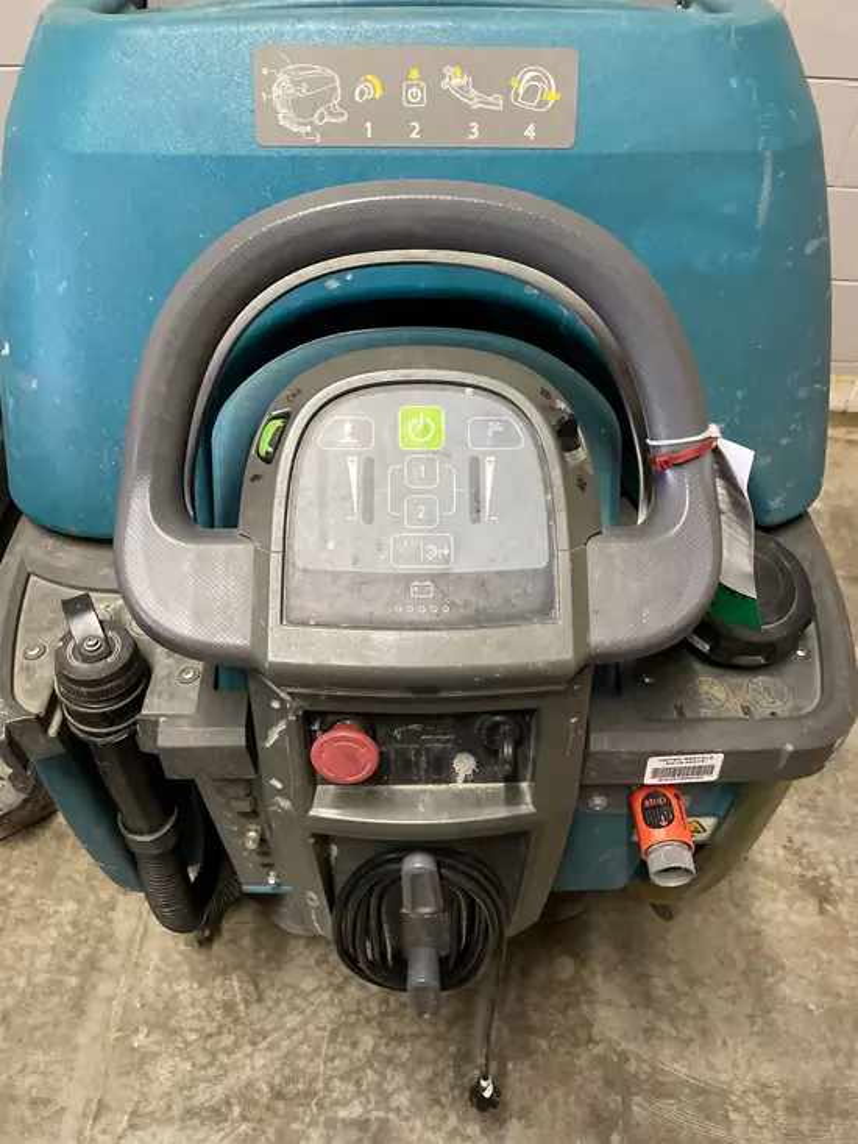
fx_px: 859
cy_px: 572
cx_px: 429
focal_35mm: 26
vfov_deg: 67.3
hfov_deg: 53.1
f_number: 1.6
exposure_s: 1/40
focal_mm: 4.2
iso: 500
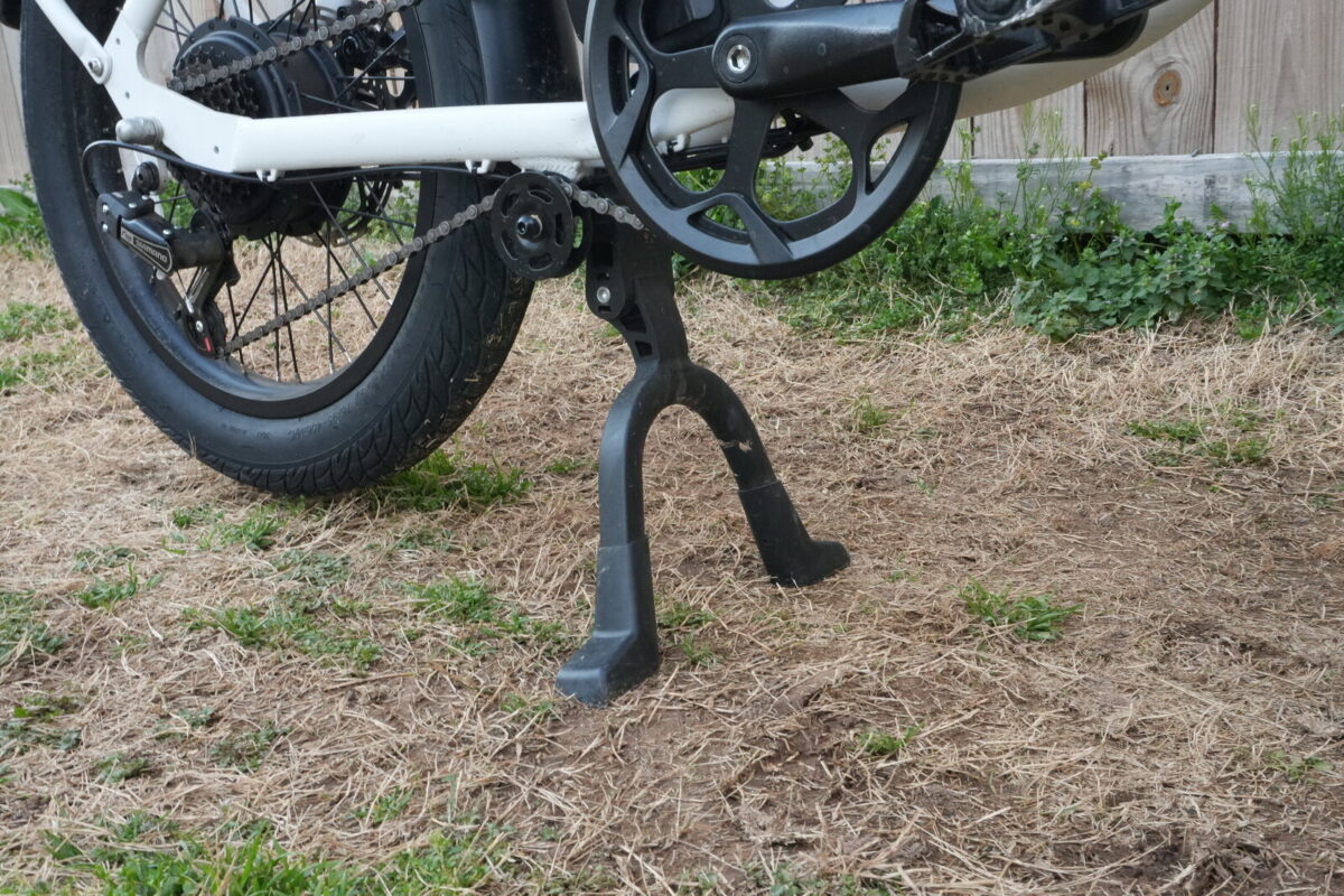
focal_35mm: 33
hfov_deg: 57.2
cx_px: 672
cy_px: 448
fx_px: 1232
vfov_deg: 40.0
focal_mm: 22
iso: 2000
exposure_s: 1/80
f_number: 16
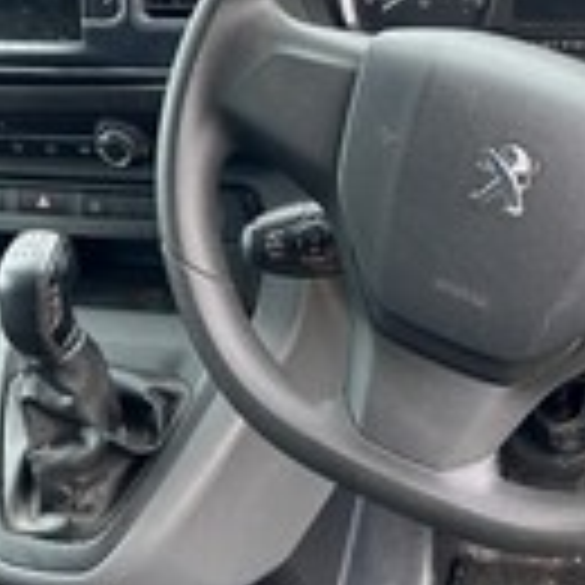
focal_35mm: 62
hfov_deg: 27.5
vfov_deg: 27.7
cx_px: 414
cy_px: 243
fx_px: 1185
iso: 100
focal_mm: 5.7
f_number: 1.5
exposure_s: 1/121
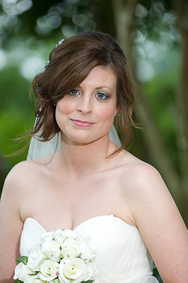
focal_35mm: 185
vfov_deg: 11.1
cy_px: 159
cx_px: 82
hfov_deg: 7.4
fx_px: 1450
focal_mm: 155
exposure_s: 1/640
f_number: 2.8
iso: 500
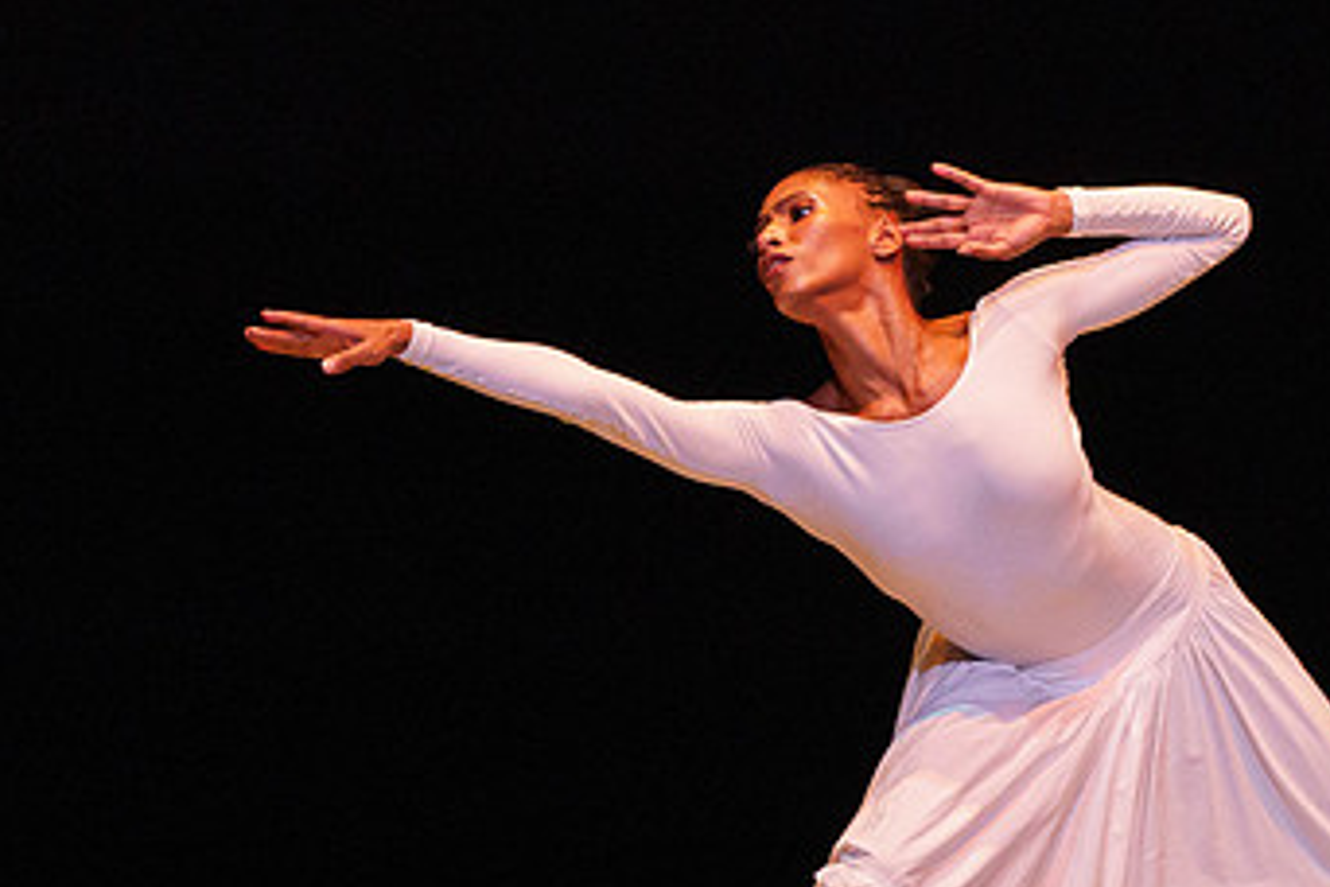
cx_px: 1177
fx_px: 32841
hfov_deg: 2.3
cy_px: 468
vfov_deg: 1.5
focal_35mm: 889
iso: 5000
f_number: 6.3
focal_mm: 400
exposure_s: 1/400
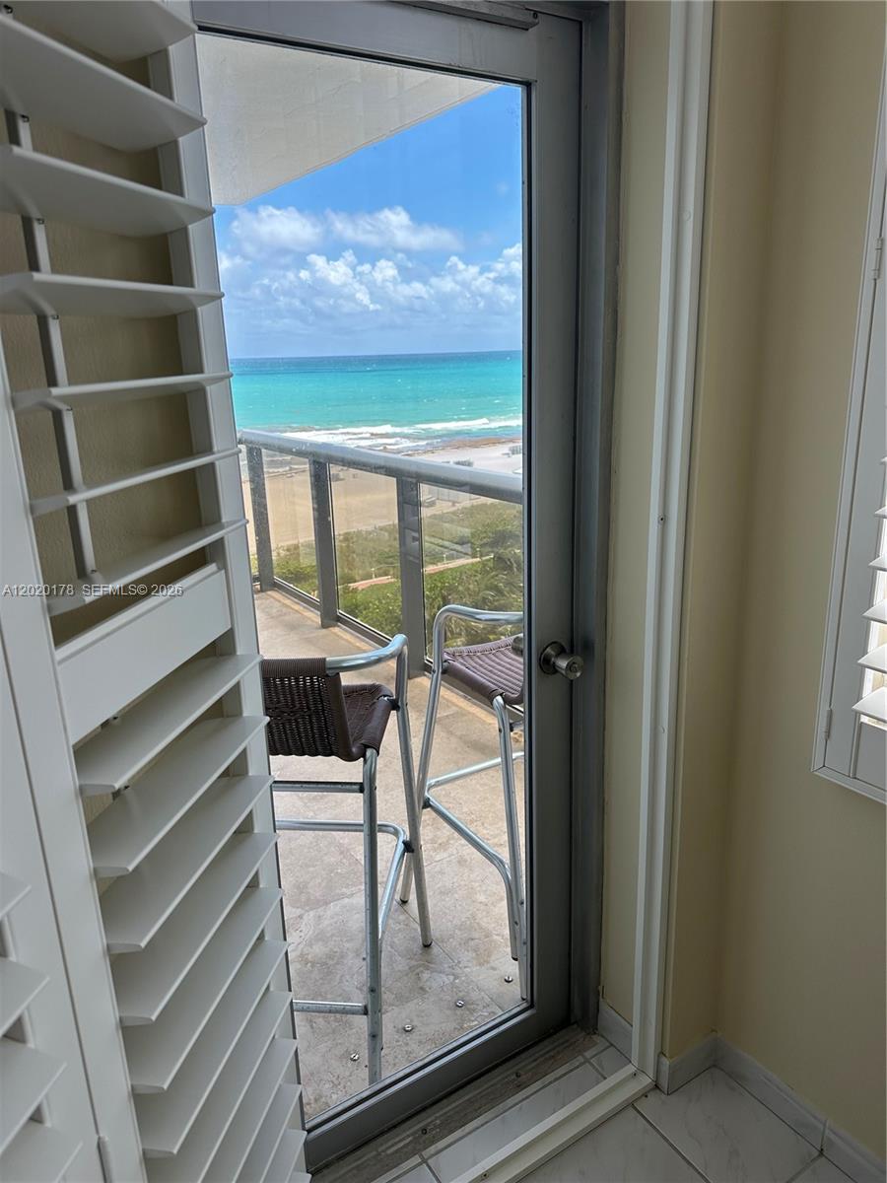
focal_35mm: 24
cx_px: 444
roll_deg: +1.2
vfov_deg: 71.6
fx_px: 820
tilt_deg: -15.7
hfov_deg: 56.8
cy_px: 592
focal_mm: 6.86
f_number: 1.78
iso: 80
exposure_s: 1/1212
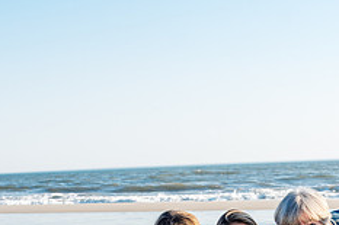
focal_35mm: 102
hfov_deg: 20.0
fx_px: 960
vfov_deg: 13.0
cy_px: 275
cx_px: 203
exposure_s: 1/500
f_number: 4.5
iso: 160
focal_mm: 35
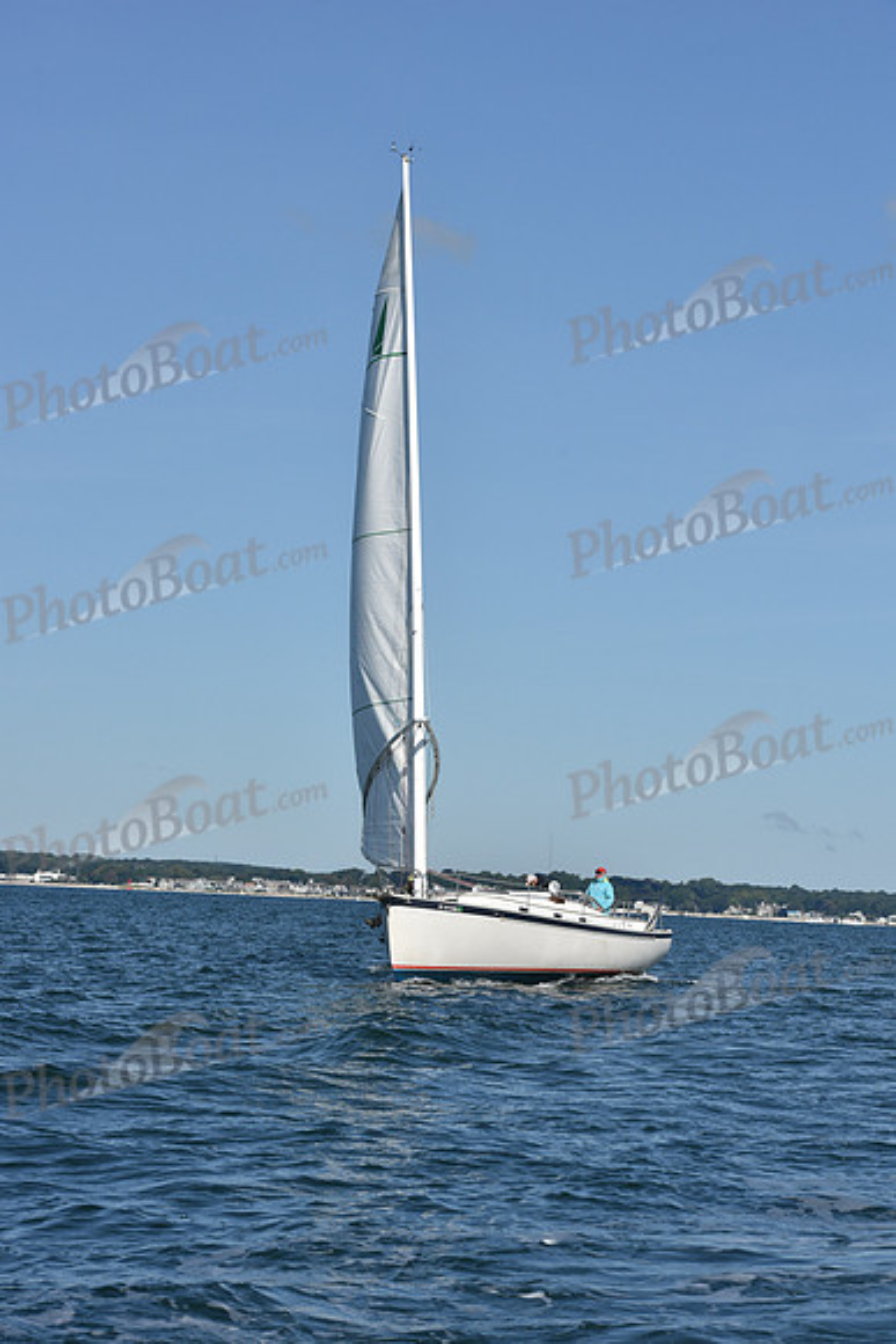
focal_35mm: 95
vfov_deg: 21.5
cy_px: 672
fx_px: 3544
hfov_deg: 14.4
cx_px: 448
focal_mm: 95
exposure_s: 1/1250
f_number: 9
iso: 250
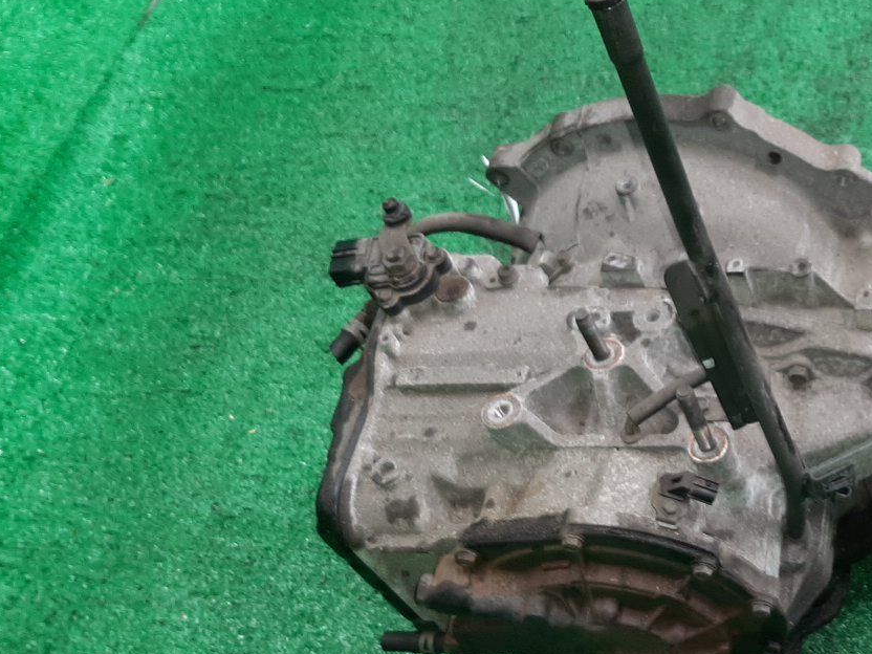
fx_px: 1134
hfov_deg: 39.7
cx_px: 748
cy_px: 470
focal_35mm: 45
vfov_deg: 31.7
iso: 117
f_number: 1.7
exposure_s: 1/50
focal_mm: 3.93
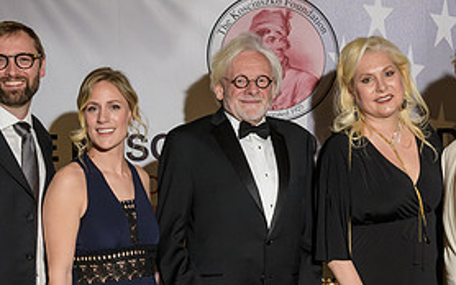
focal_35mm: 85
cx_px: 266
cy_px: 196
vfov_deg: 15.3
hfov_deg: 24.3
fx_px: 1057
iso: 800
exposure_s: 1/100
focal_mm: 40
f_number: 5
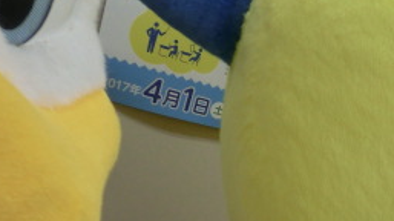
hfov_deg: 26.4
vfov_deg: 15.1
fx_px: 793
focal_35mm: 76
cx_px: 394
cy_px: 285
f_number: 3
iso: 200
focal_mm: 5
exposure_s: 1/125
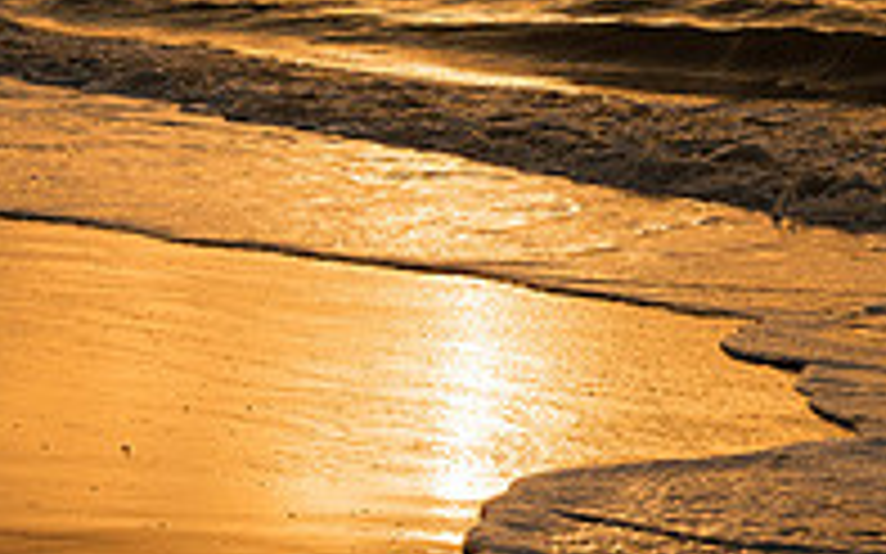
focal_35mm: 169
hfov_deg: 12.4
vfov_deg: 7.7
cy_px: -155
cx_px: 504
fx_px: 4080
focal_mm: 55
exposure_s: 1/350
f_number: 13
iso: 200
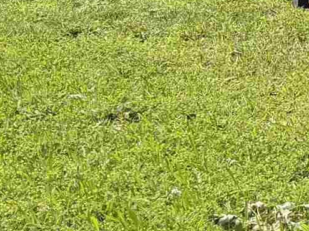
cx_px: 936
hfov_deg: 9.9
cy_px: -217
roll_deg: -0.6
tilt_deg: +1.4
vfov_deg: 9.4
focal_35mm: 149
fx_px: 1330
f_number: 1.78
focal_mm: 6.76
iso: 100
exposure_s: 1/2525
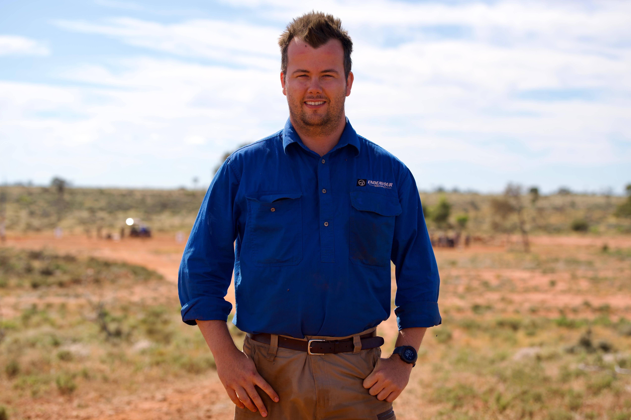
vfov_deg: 16.3
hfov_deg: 24.2
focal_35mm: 84
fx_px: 1472
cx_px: 316
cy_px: 210
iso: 100
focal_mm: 84
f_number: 4.5
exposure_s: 1/800
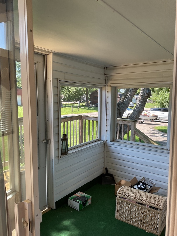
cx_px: 88
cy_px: 118
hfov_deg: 48.2
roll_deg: +1.1
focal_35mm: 29
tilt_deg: -5.4
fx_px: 198
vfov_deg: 61.7
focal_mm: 3
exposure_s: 1/120
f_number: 1.8
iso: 16
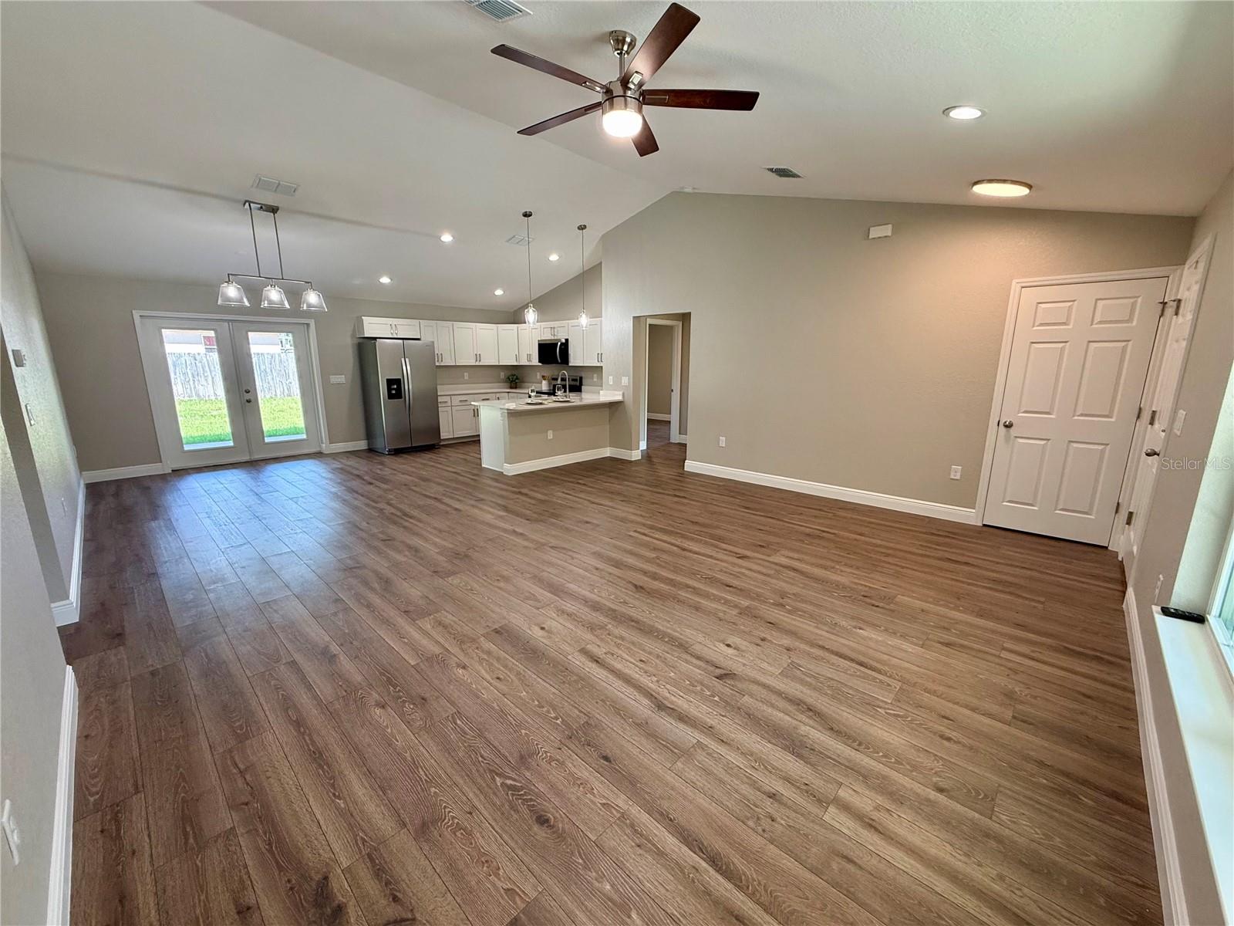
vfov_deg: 85.7
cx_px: 617
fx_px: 499
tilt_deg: -11.9
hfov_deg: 102.1
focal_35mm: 14
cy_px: 463
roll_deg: +0.3
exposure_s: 1/120
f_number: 2.2
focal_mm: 2.22
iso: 200
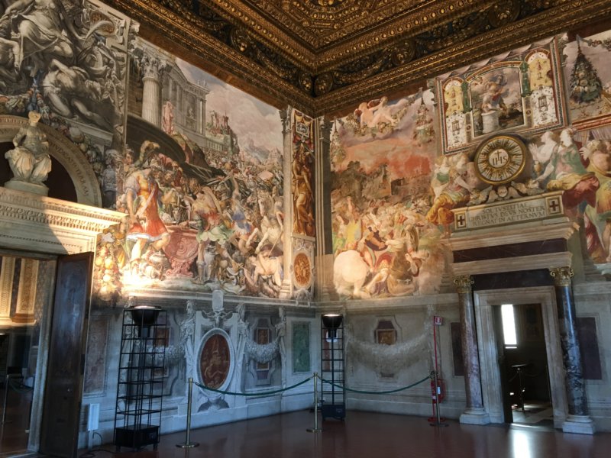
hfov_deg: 61.7
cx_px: 306
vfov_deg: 48.2
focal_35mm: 29
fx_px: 512
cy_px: 229
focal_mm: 4.15
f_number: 2.2
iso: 64
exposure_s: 1/33
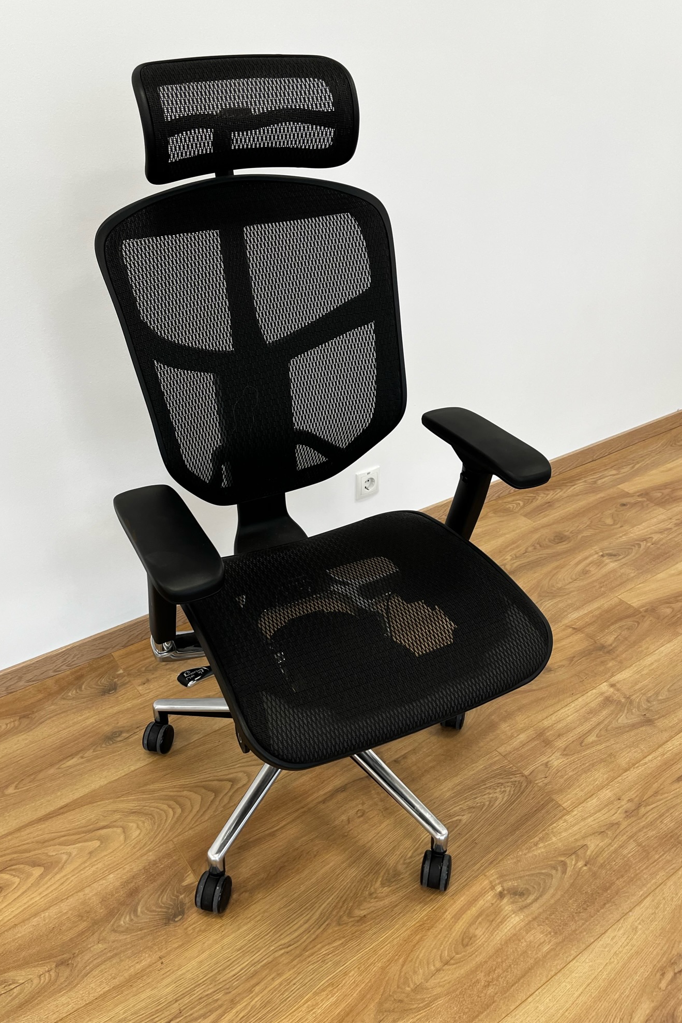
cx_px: 323
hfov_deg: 46.4
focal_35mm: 28
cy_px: 520
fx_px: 796
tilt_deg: -29.5
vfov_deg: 65.5
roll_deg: -1.1
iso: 80
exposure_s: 1/100
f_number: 1.6
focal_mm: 5.1
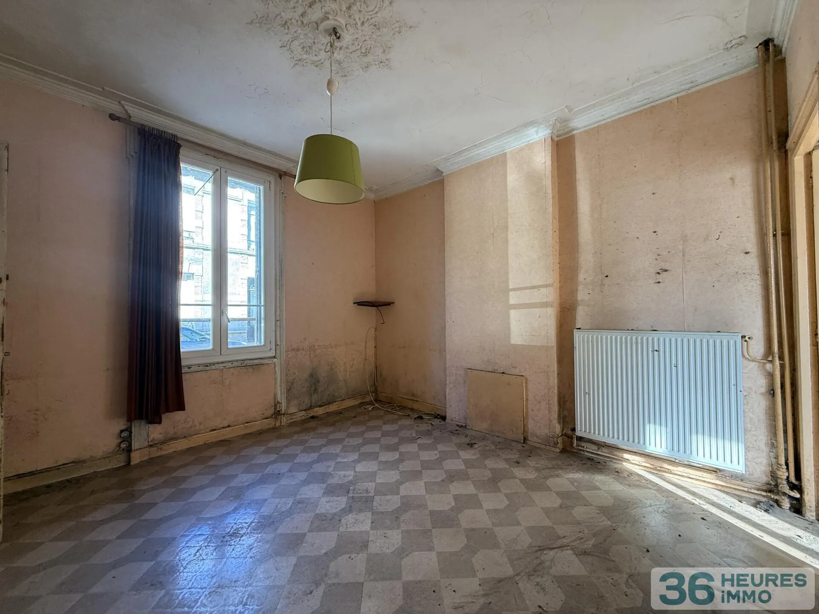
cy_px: 307
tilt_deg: +1.1
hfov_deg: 102.1
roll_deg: +0.4
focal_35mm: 14
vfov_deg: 85.7
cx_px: 410
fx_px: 331
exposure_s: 1/99
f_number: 2.2
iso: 250
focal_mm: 2.22
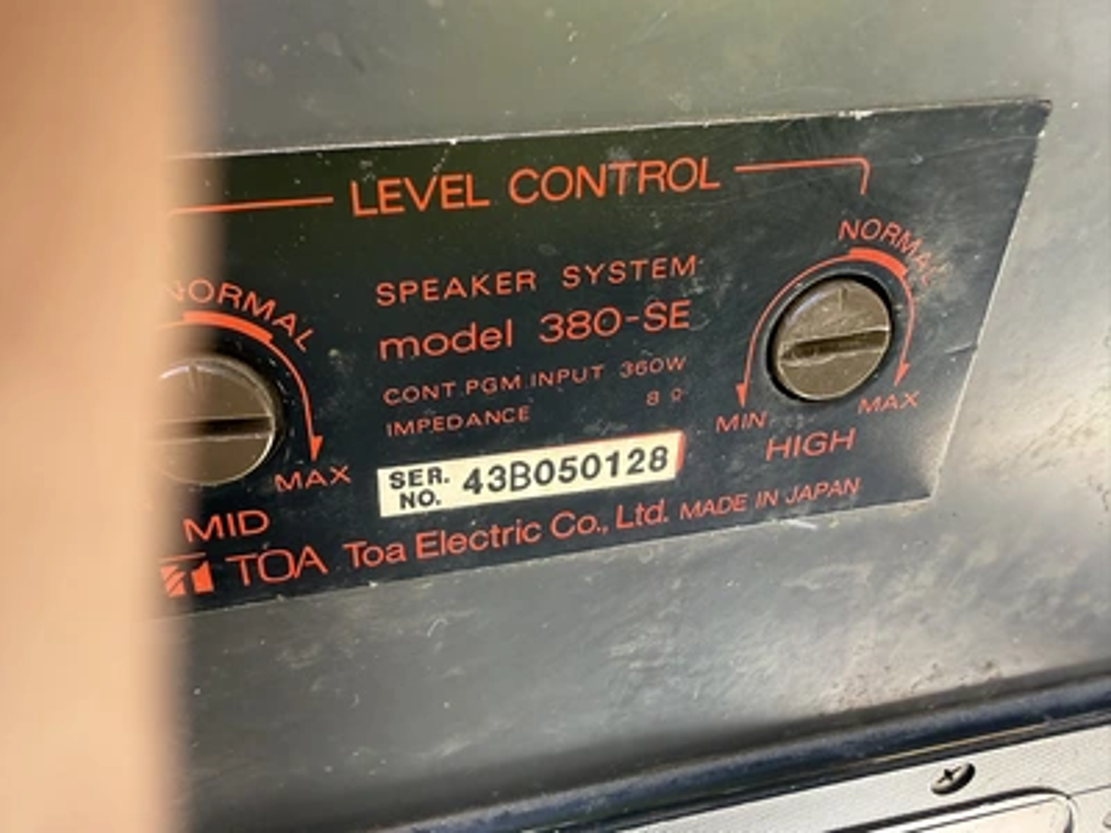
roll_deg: +2.4
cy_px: 416
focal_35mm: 24
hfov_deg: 71.6
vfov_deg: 56.8
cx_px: 556
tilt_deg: -27.6
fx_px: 770
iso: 200
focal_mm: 2.22
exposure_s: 1/99
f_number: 2.2
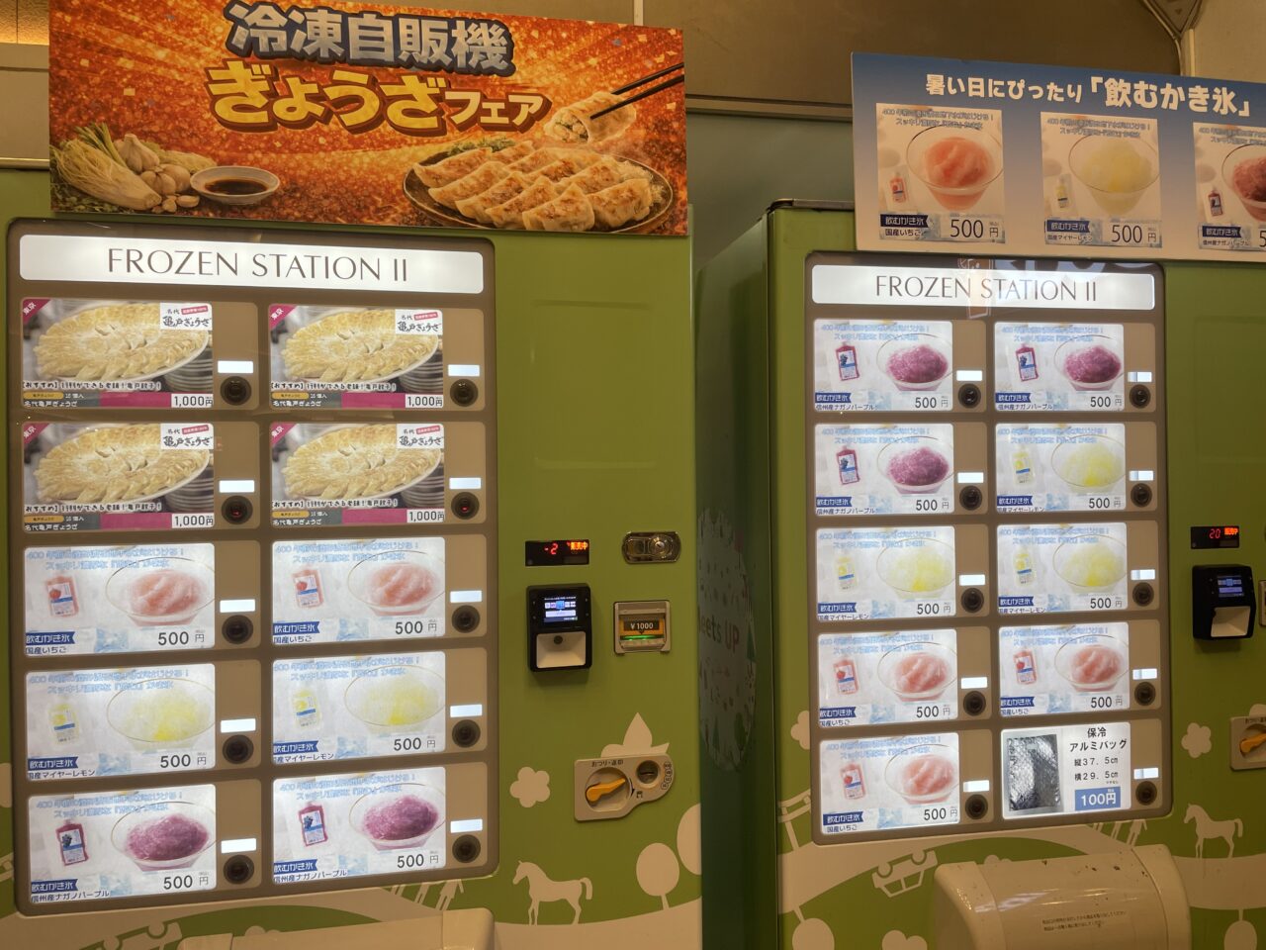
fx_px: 951
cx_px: 633
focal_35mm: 26
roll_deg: +0.8
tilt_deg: -0.1
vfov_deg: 53.1
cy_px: 475
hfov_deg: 67.3
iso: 40
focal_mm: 4.2
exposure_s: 1/100
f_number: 1.6
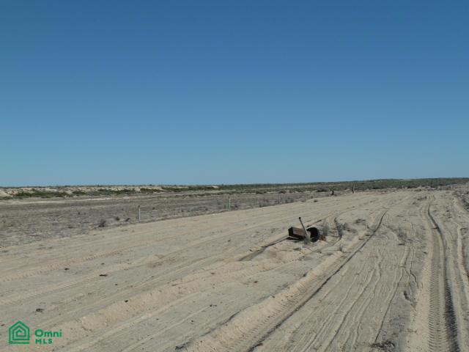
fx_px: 705
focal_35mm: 52
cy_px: 176
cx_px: 234
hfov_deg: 36.8
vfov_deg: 28.0
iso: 80
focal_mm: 8.5
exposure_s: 1/800
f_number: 5.6
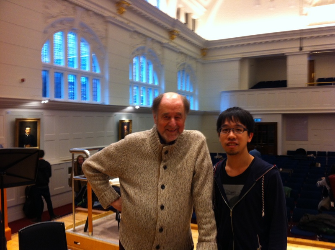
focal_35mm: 35
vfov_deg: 40.6
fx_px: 338
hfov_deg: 52.7
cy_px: 125
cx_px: 168
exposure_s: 1/17
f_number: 2.8
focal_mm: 3.85
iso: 100
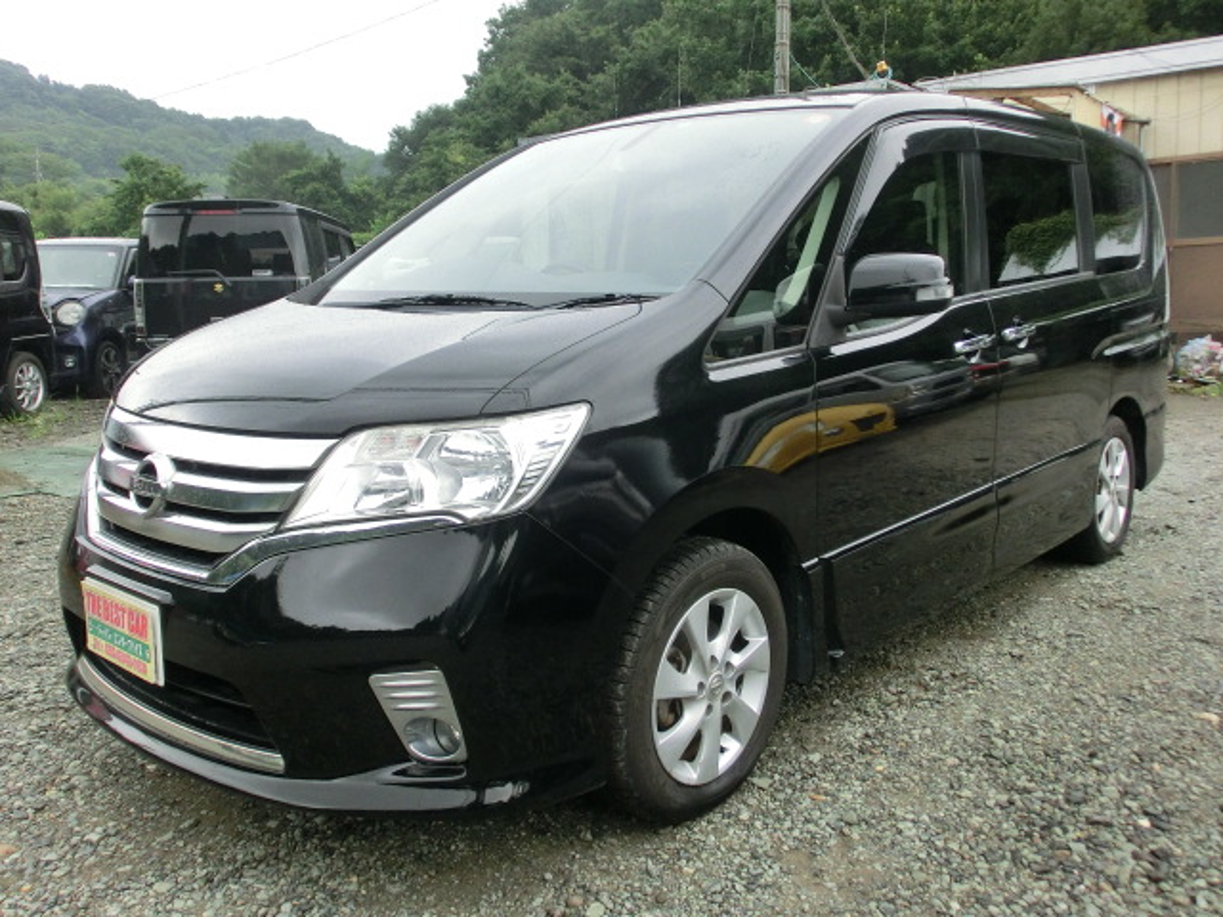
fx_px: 1166
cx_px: 612
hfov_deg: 55.4
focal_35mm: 33
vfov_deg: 42.9
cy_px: 458
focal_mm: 5.86
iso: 320
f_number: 3.7
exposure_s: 1/60
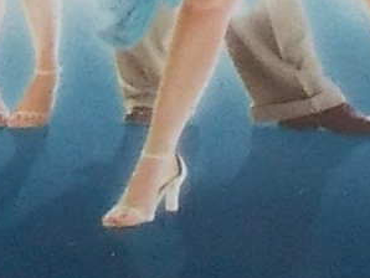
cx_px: 202
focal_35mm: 221
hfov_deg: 8.9
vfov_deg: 6.7
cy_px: -27
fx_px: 2364
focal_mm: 4.1
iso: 200
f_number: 3.3
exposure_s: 1/30
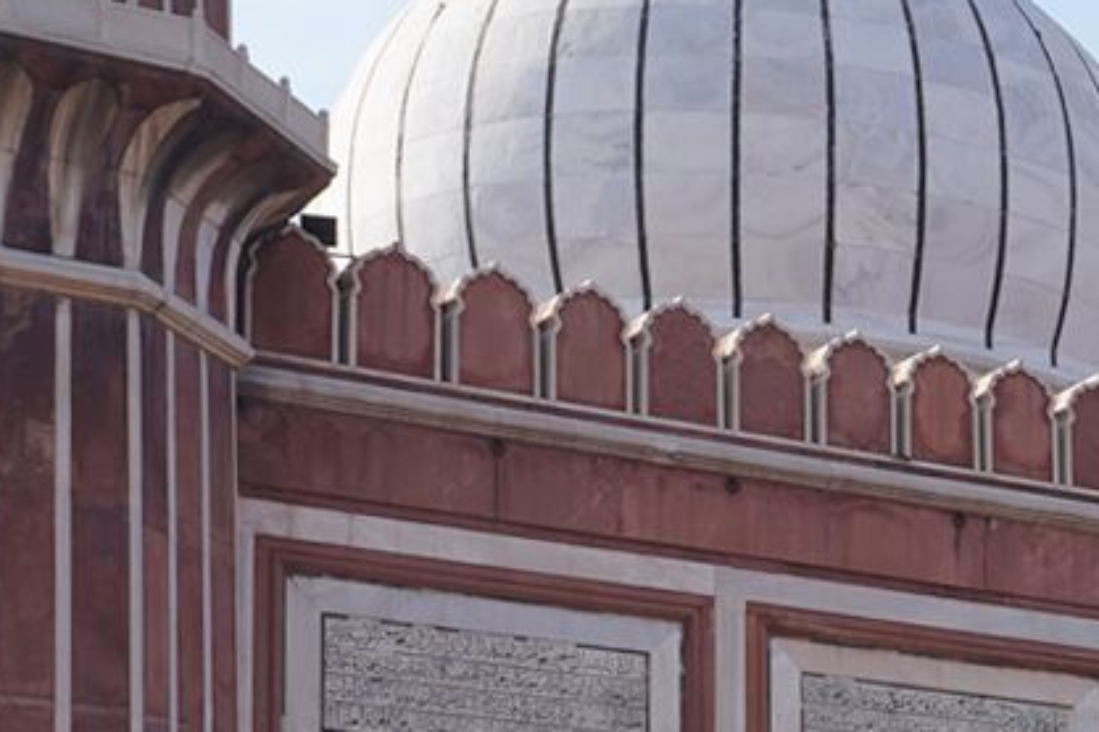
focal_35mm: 115
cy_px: 1059
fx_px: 3510
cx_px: 1800
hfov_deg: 15.9
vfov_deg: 11.5
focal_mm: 24
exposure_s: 1/100
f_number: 11
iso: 100
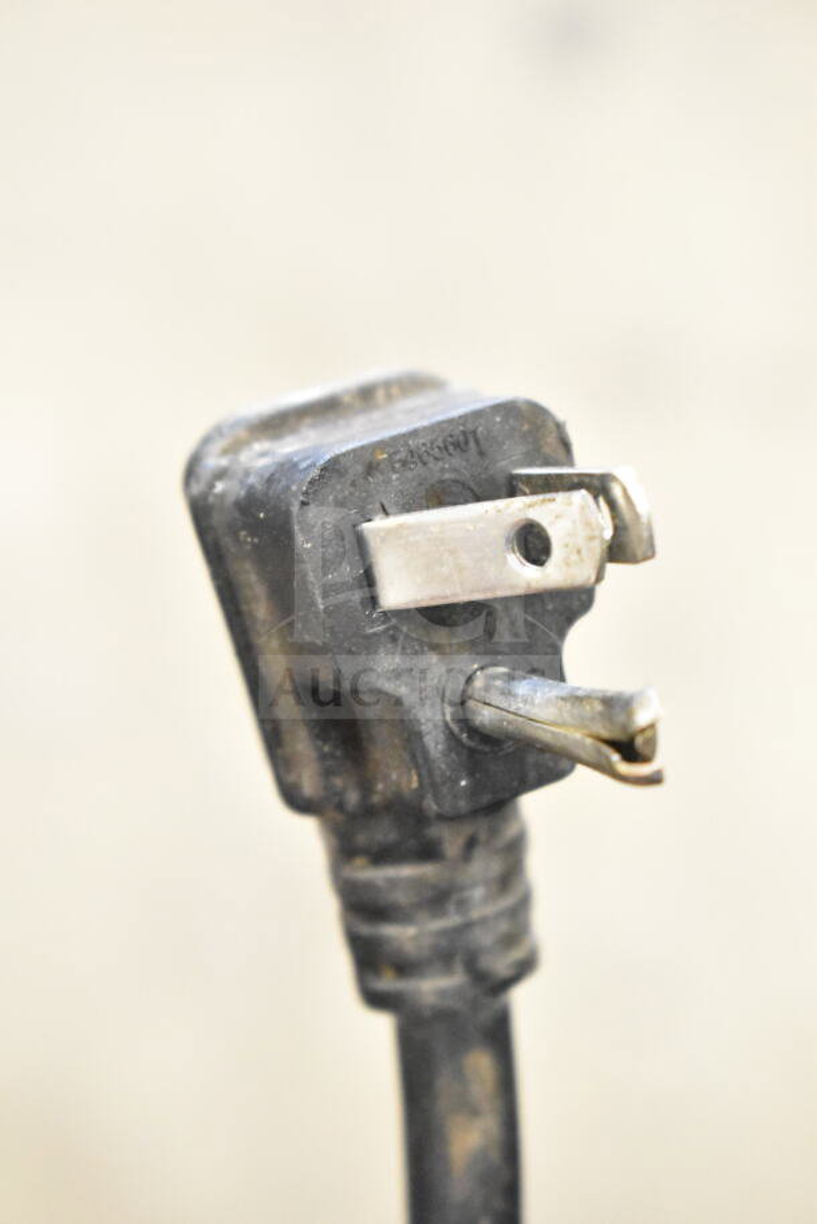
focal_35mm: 82
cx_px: 408
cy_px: 612
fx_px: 2806
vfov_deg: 24.6
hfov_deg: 16.6
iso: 16000
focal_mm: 55
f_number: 5.6
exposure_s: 1/100
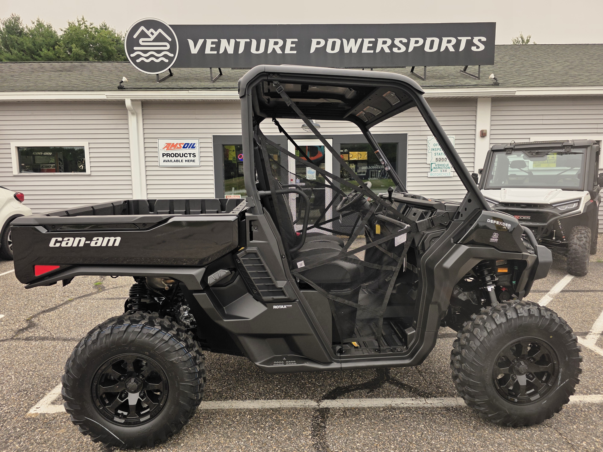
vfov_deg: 58.9
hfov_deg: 73.9
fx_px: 401
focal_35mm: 23
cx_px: 302
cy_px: 226
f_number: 1.7
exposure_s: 1/359
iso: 40
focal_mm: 6.3
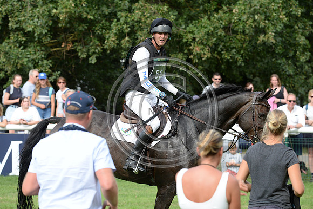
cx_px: 156
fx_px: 2085
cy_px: 104
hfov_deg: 8.6
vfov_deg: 5.7
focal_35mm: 240
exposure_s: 1/1000
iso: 1250
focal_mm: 240
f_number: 8
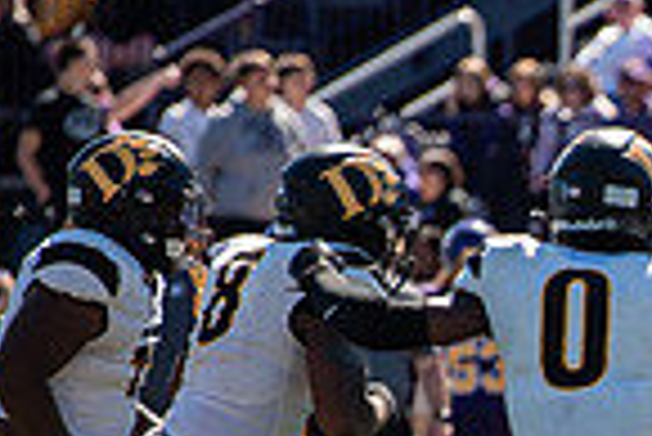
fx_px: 14521
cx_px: 1169
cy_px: 632
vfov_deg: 1.7
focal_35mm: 801
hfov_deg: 2.6
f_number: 3.2
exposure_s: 1/1000
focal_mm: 200
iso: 125
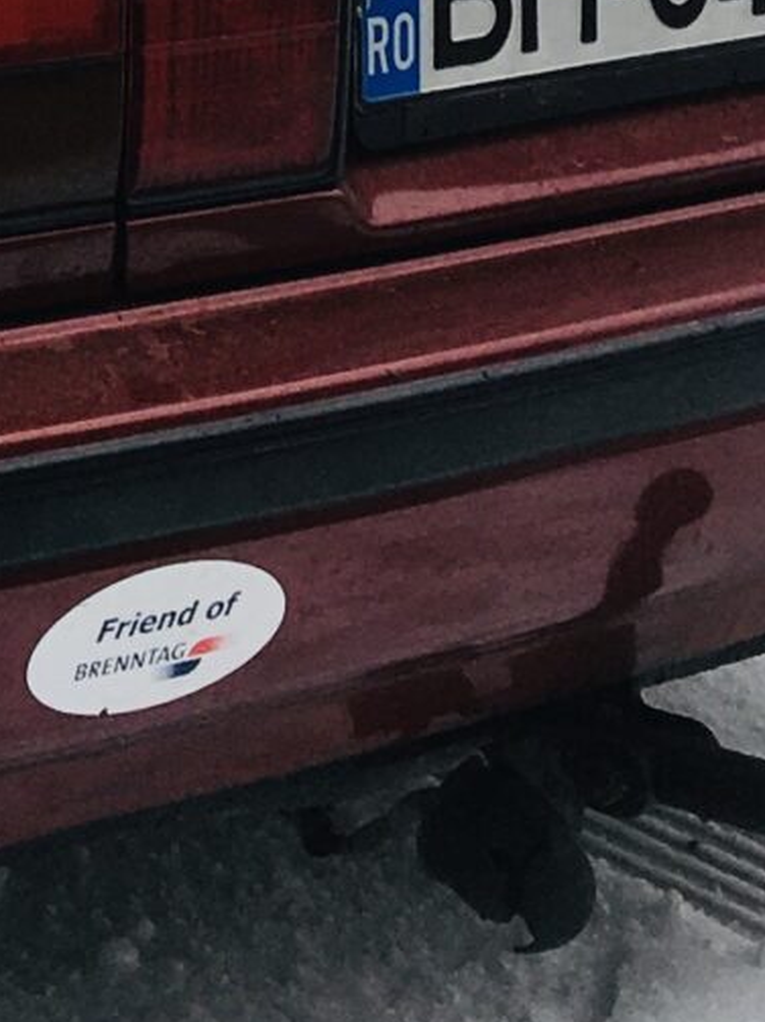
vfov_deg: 11.4
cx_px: -305
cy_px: -1297
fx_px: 4365
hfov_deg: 9.8
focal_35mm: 148
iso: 25
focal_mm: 4.15
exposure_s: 1/394
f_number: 2.2
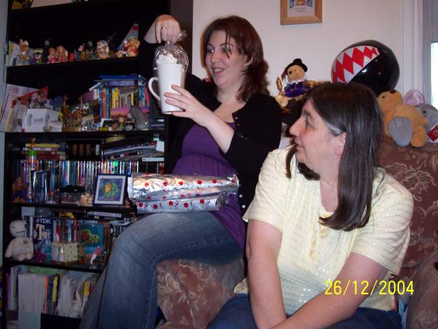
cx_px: 219
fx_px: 481
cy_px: 164
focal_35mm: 38
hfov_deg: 49.0
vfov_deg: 37.7
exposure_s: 1/30
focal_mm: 8
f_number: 2.8
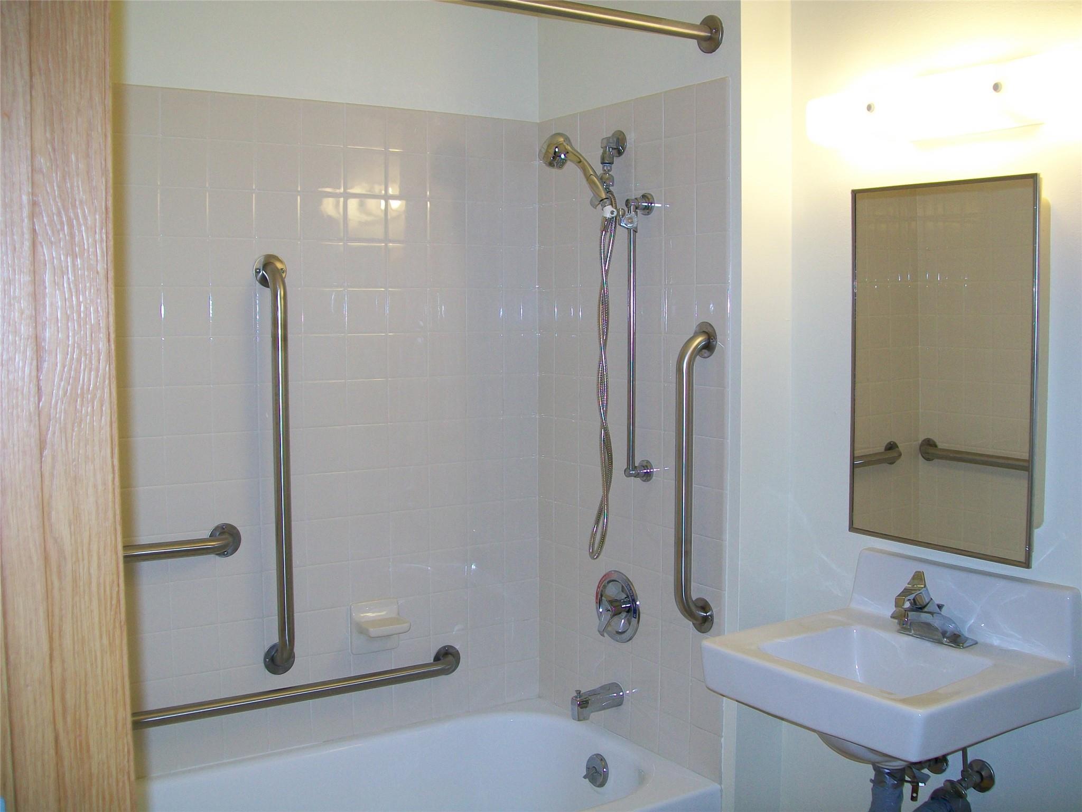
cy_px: 406
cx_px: 541
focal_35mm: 36
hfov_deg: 51.4
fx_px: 1125
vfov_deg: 39.7
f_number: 2.7
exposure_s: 1/60
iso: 64
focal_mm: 6
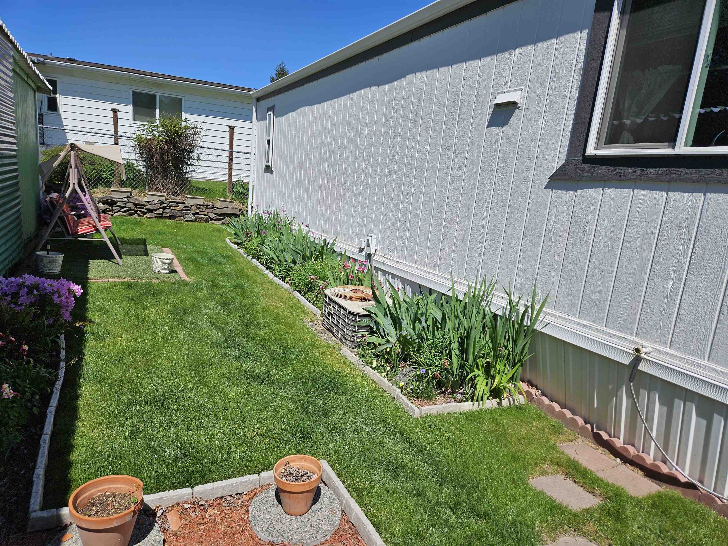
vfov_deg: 58.9
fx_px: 484
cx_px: 364
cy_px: 273
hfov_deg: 73.9
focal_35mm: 23
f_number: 1.8
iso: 25
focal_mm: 5.4
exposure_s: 1/3143
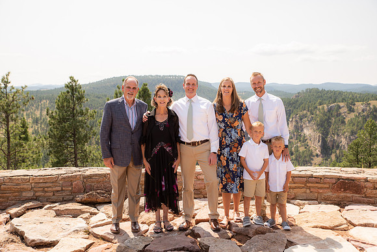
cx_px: 188
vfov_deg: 33.4
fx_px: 419
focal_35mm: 40
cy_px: 126
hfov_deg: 48.4
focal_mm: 40
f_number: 4.5
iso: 80
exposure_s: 1/400
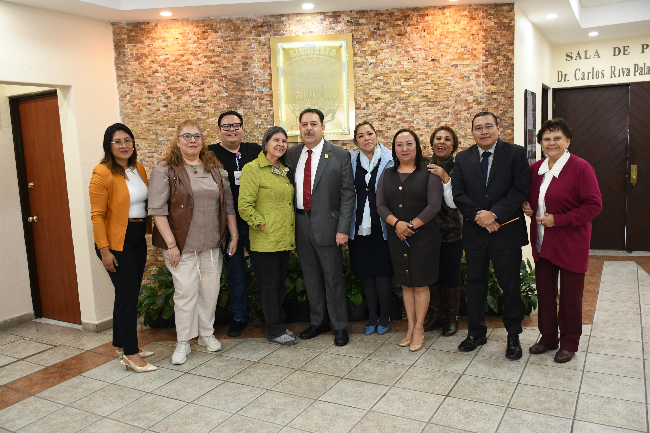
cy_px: 216
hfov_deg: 61.9
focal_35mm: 30
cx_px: 325
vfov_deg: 43.6
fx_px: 542
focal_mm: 20
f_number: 3.5
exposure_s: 1/100
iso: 1600
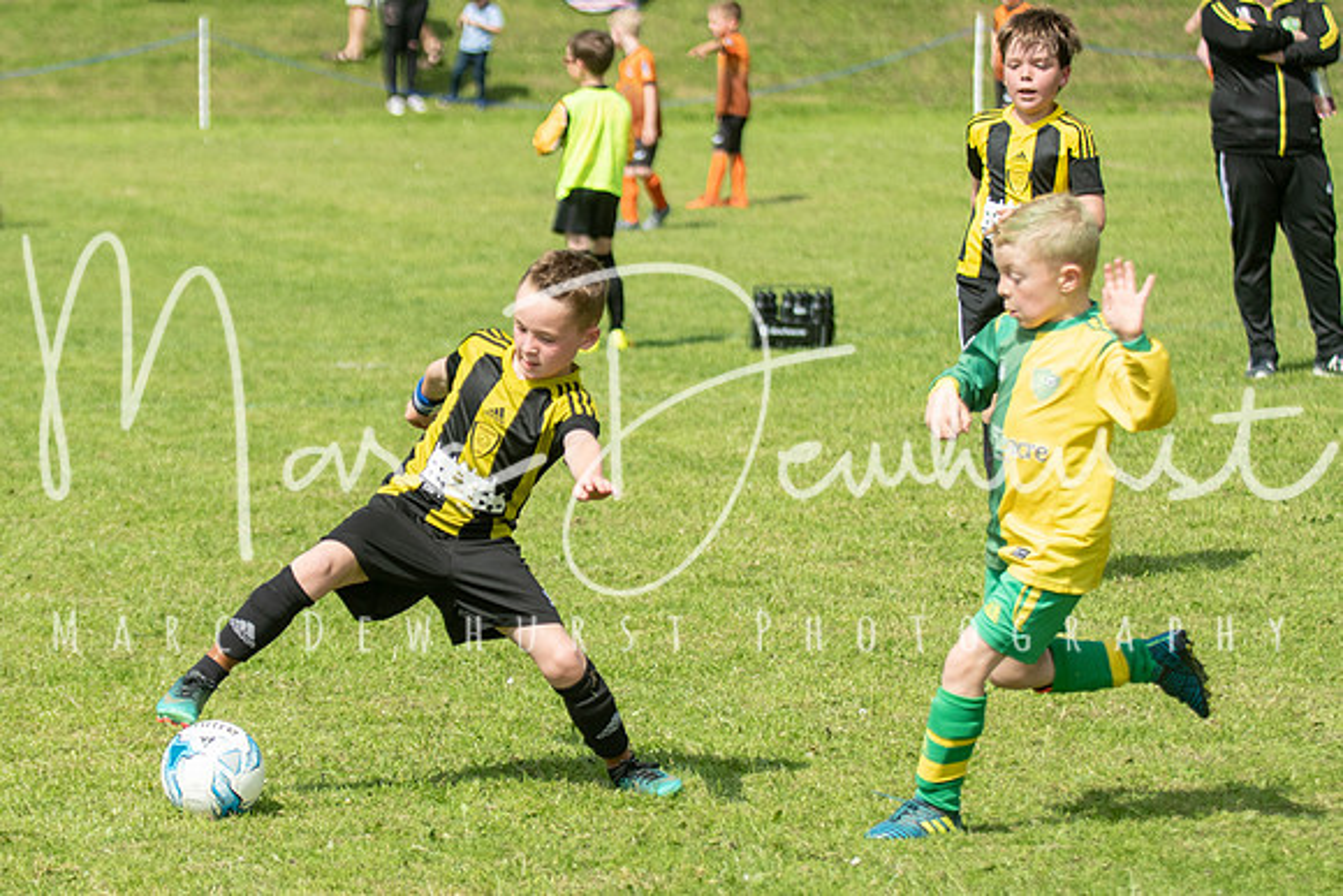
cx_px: 403
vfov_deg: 7.4
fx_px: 6892
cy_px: 461
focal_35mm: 185
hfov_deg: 11.1
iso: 250
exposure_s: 1/3200
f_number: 3.2
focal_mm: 86
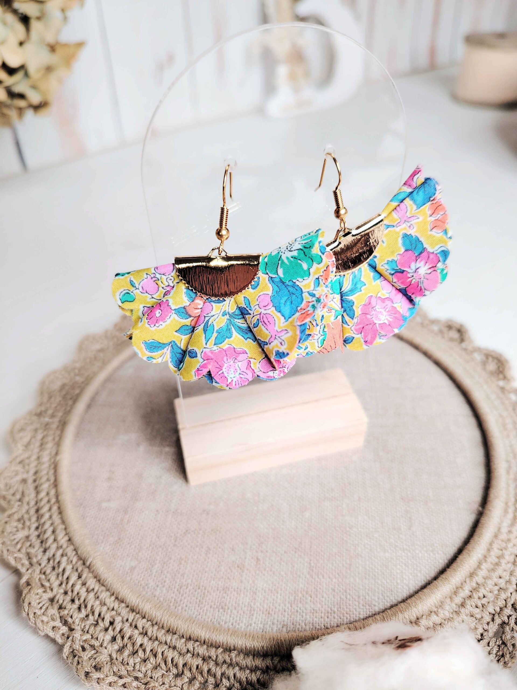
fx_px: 478
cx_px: 258
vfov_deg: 71.6
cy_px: 345
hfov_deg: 56.8
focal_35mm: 24
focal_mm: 5.25
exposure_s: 1/100
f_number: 1.75
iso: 347
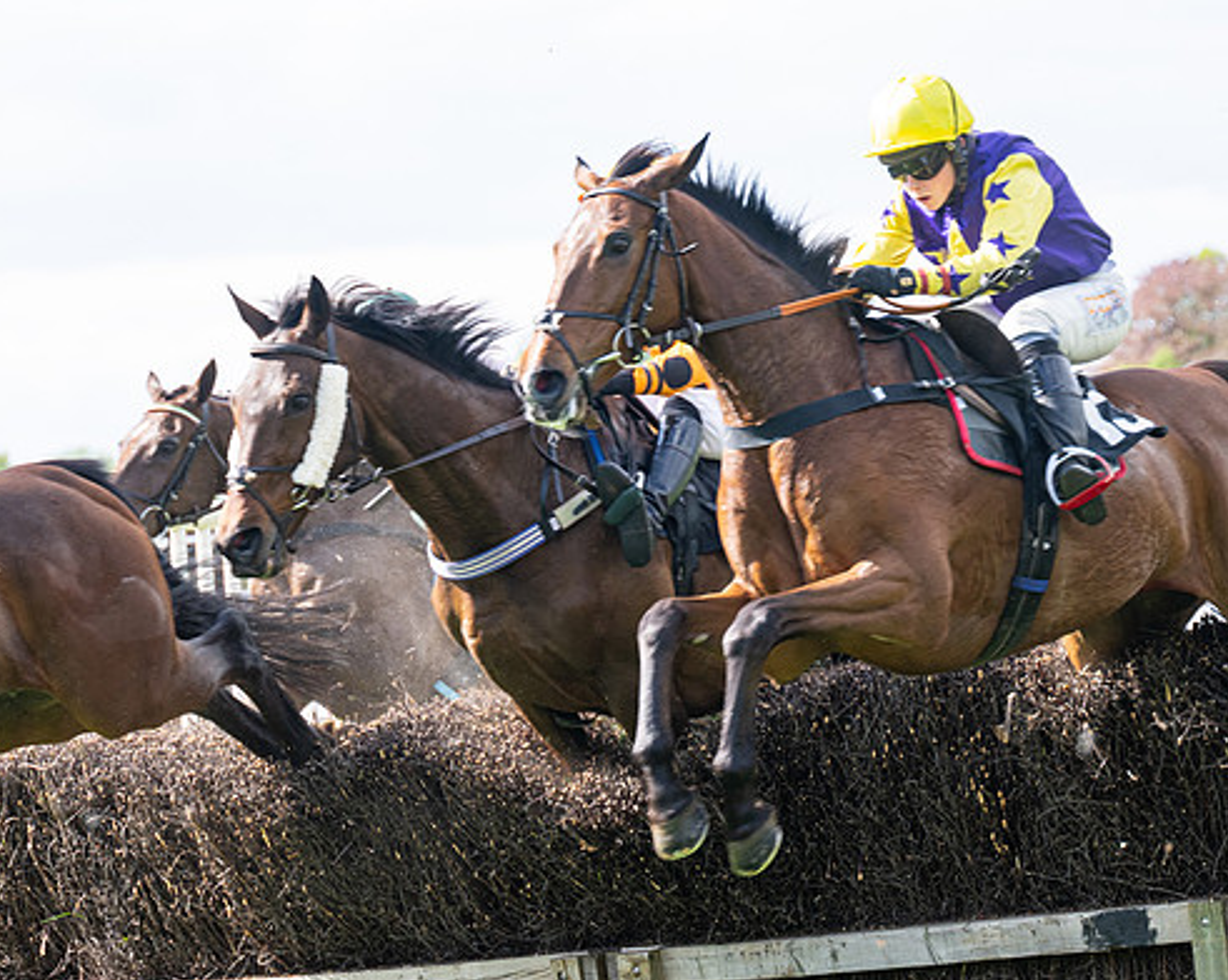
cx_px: 550
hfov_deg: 10.2
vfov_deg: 8.1
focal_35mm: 190
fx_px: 6900
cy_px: 502
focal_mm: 98
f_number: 4
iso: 200
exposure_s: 1/800
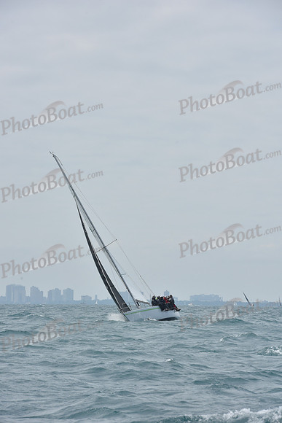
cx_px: 141
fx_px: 1937
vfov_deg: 12.4
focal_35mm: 165
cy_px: 212
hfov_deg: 8.3
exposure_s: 1/800
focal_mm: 165
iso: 250
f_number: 11
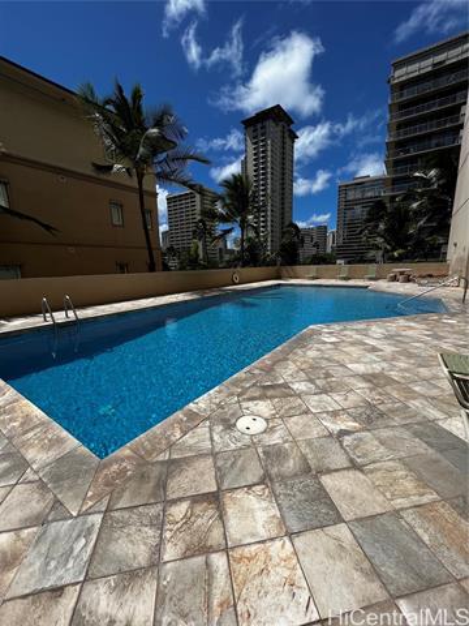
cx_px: 234
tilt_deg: -10.6
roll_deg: +3.0
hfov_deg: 89.9
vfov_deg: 106.2
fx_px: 235
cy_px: 313
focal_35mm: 13
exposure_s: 1/3311
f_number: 1.8
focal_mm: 1.57
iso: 32
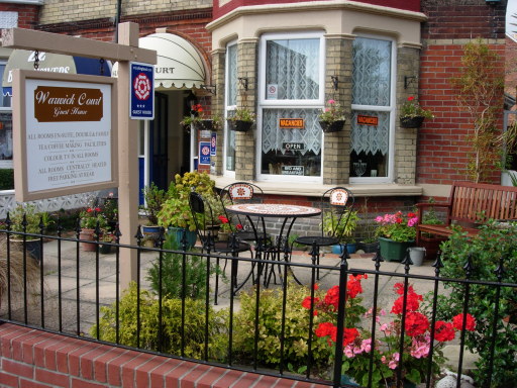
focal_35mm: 38
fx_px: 568
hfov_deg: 49.0
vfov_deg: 37.7
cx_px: 258
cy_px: 194
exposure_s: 1/373
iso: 64
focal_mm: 7.8
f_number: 4.8
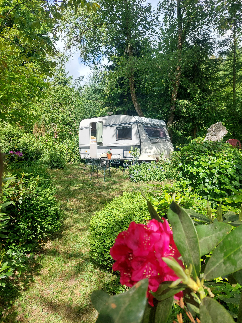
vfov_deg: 69.4
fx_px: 233
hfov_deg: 54.9
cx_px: 121
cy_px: 162
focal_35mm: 25
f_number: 1.8
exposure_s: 1/632
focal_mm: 5.23
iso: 40
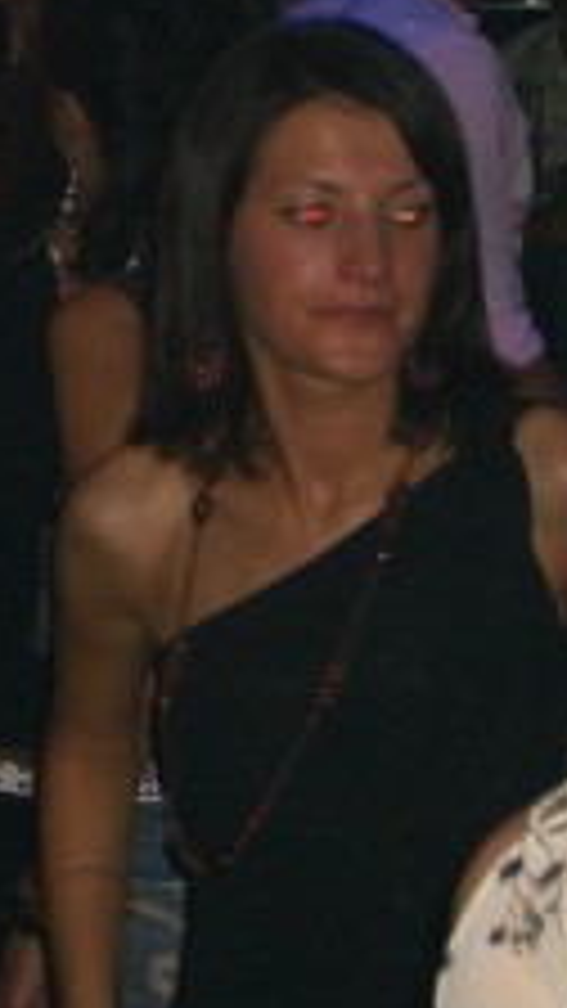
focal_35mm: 198
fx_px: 5292
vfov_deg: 10.9
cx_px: -288
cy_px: 234
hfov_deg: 6.1
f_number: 4
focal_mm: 14.2
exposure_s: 1/60
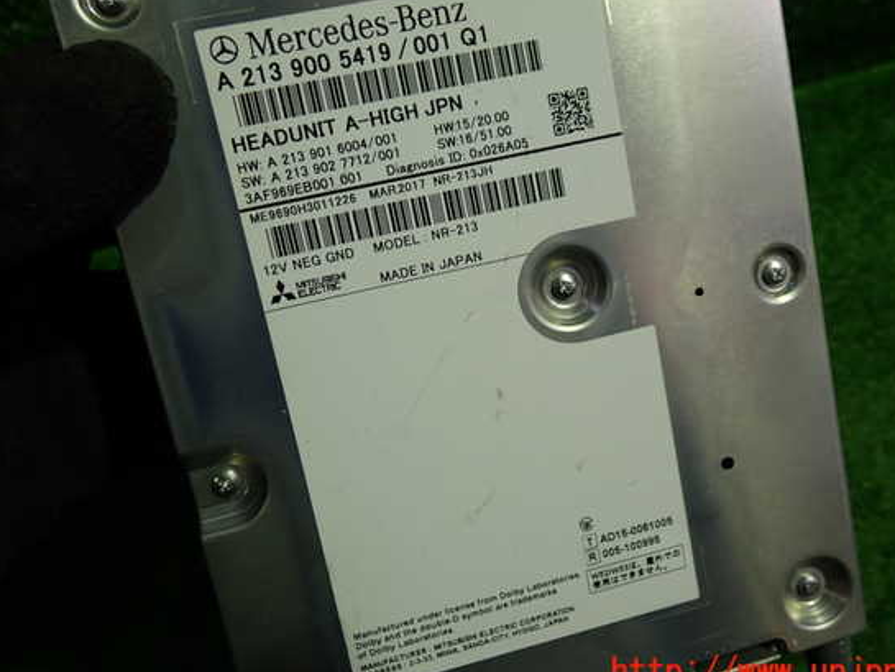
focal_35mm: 33
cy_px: 324
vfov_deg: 43.0
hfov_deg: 55.3
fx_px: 853
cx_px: 489
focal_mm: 5.4
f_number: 2.3
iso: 100
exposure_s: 1/80
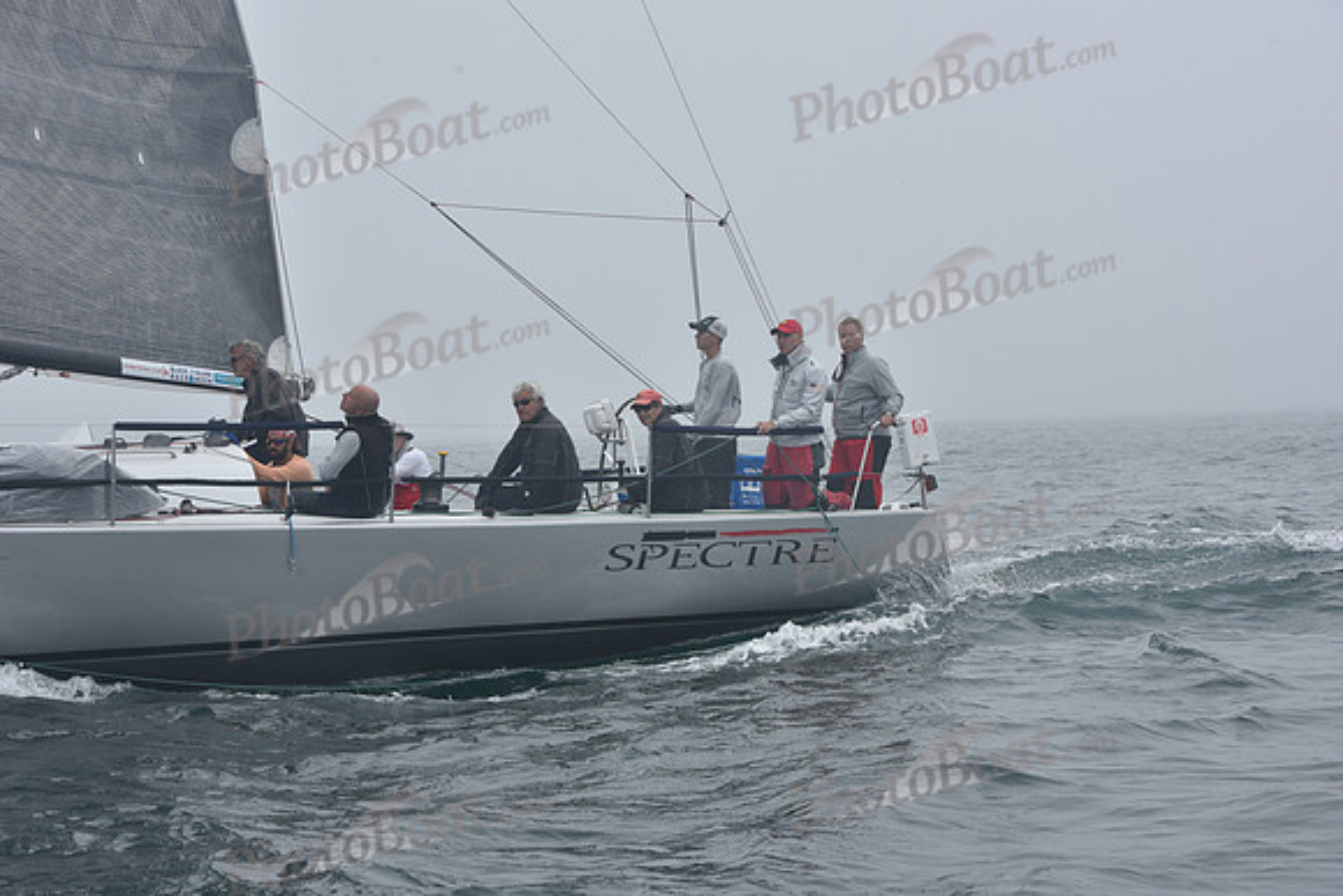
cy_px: 448
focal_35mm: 70
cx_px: 672
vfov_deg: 19.5
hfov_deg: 28.8
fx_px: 2612
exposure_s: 1/800
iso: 250
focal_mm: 70
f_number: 10
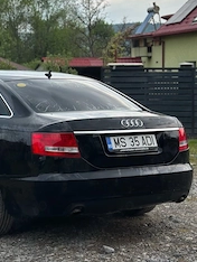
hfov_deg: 17.8
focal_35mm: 82
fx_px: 621
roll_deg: +0.4
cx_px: 34
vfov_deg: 23.6
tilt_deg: -0.2
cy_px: 66
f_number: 1.78
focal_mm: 6.86
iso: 80
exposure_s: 1/121
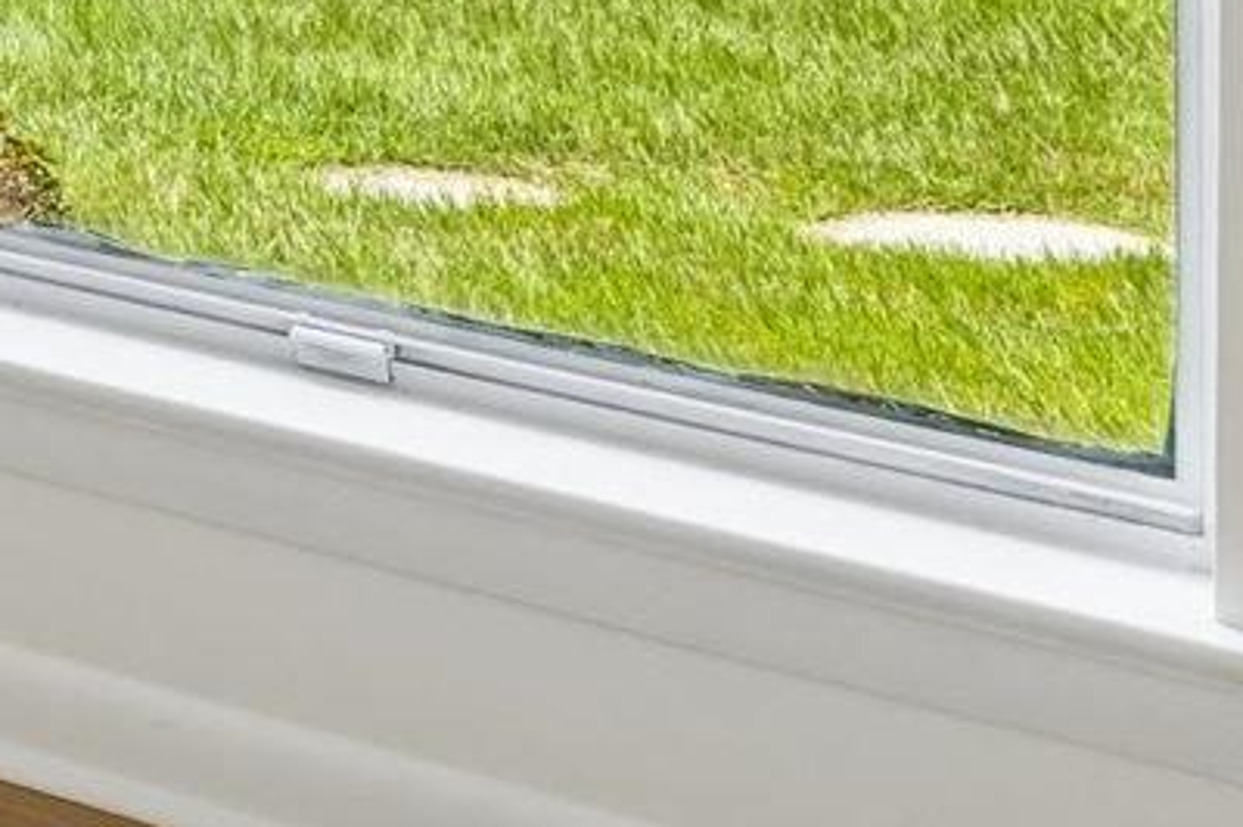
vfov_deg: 10.1
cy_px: -961
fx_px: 4243
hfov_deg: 10.8
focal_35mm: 123
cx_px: -2536
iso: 400
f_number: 13
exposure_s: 1/40
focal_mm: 16
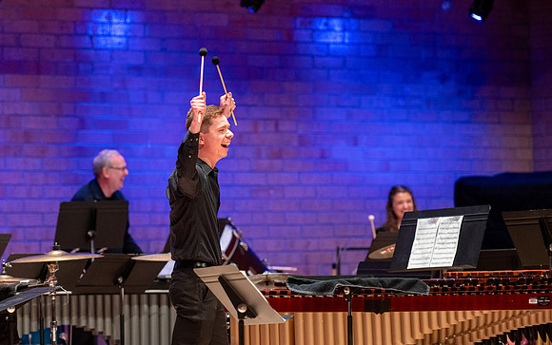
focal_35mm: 194
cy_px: 104
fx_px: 2922
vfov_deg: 6.8
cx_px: 204
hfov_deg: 10.8
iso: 3200
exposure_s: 1/320
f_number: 2.8
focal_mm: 145
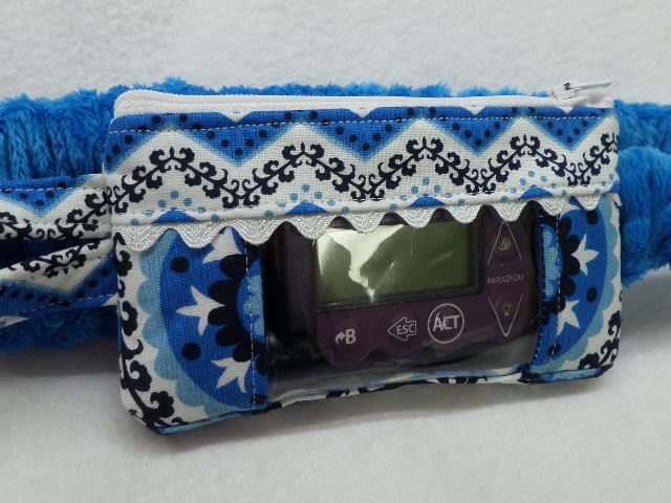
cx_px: 336
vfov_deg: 56.8
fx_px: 465
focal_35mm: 24
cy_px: 252
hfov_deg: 71.6
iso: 80
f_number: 3.1
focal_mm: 4.3
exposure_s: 1/30
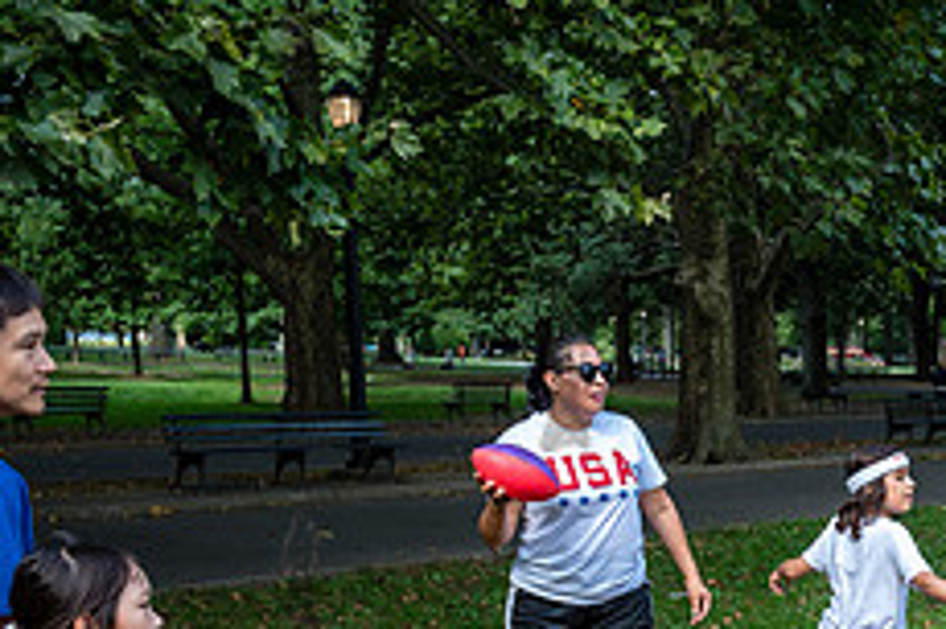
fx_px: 1602
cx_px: 1094
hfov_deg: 29.1
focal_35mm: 61
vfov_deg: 21.7
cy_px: 578
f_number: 5.6
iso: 200
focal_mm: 24
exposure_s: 1/250
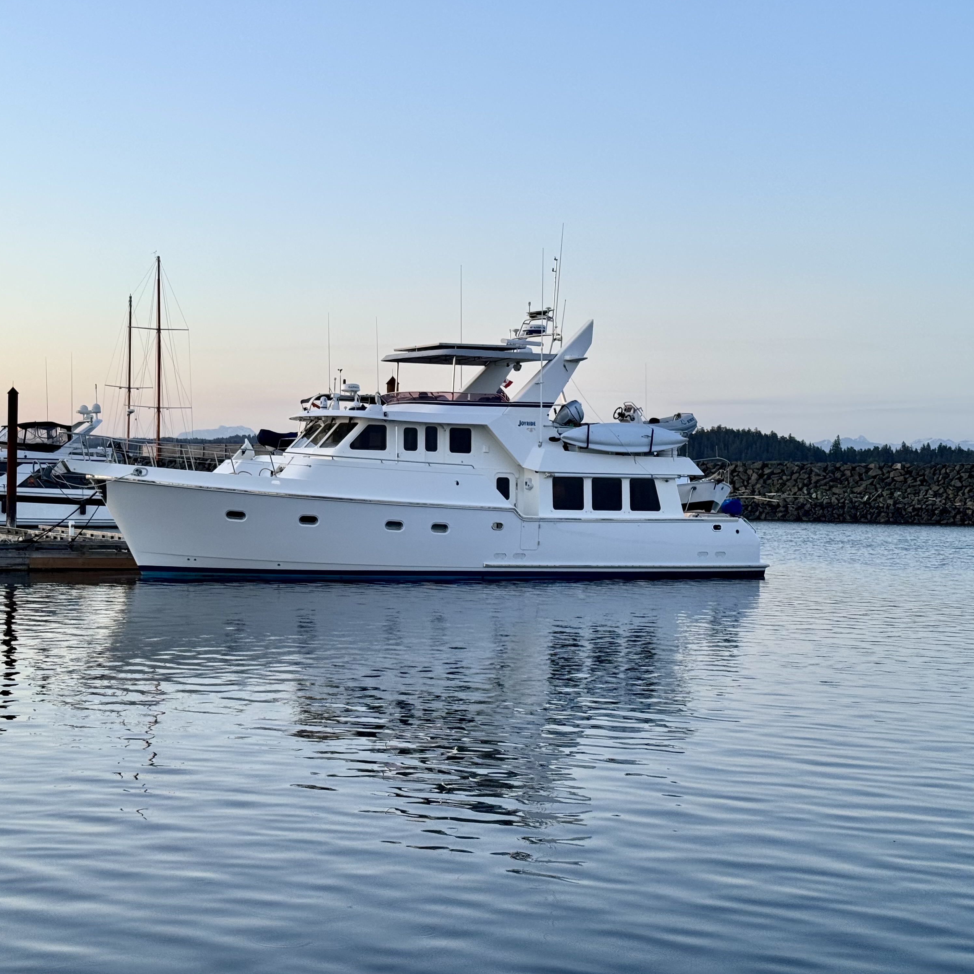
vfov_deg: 30.0
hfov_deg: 30.0
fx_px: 1815
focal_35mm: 57
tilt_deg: -0.9
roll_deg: -0.4
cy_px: 486
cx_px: 401
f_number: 1.78
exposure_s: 1/172
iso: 50
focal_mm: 6.76
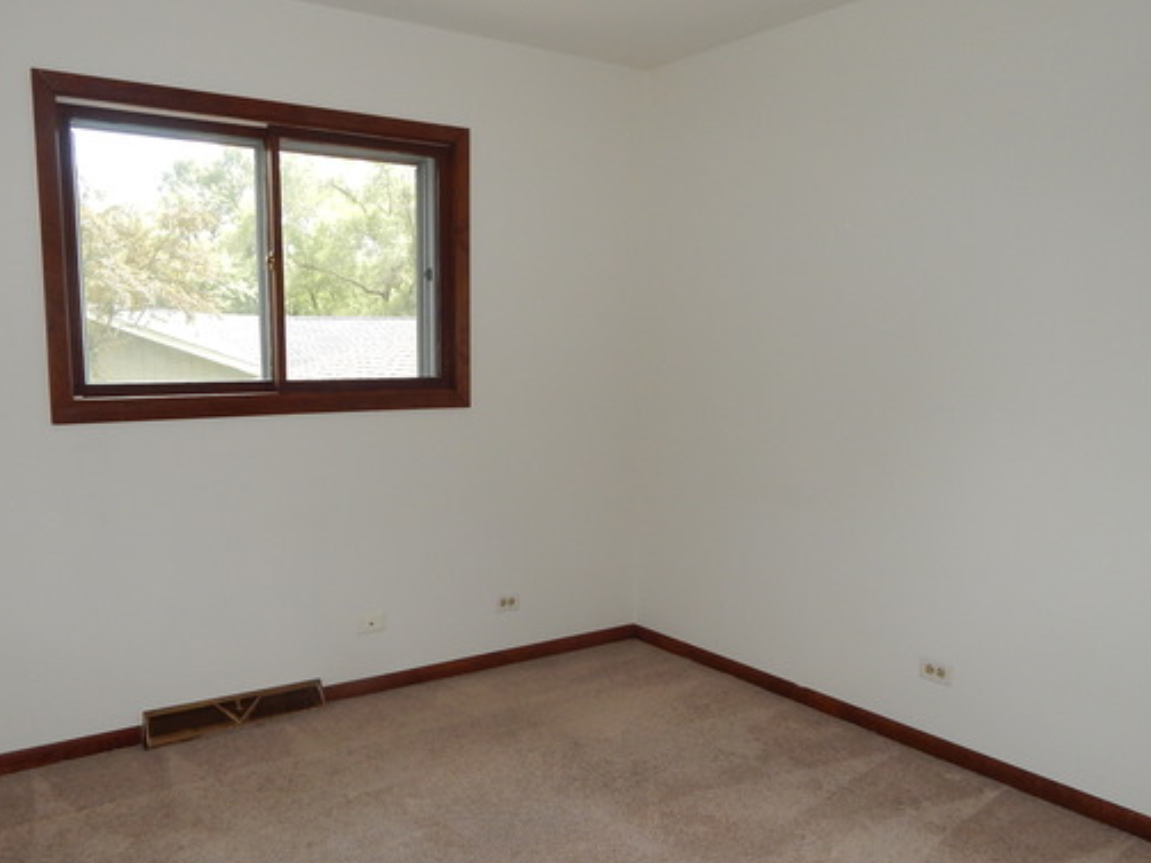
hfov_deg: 63.3
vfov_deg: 49.6
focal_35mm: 28
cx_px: 519
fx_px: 931
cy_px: 476
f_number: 3
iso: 200
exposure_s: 1/30
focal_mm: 4
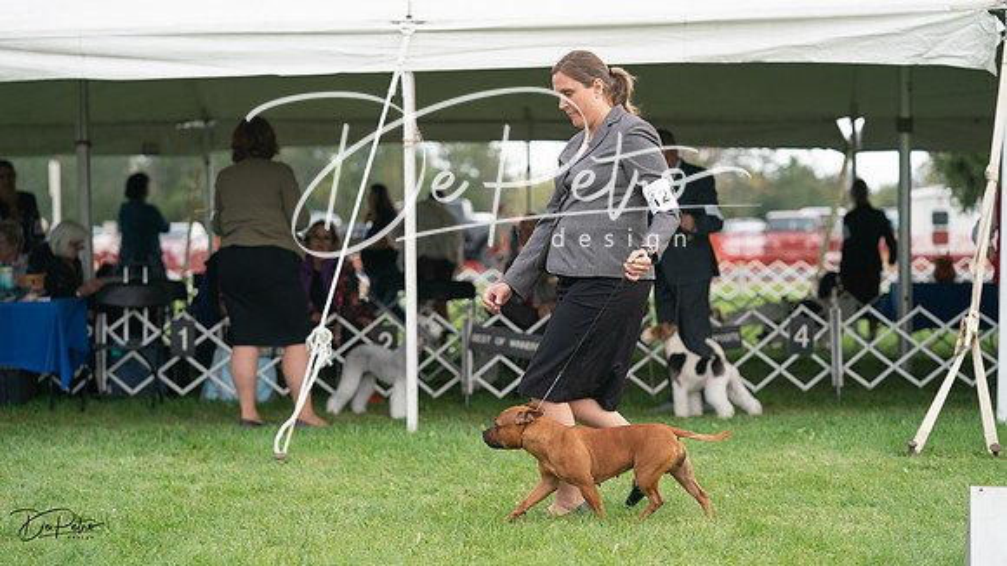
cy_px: 283
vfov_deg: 12.0
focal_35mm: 101
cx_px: 504
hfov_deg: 21.2
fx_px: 2684
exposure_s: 1/1000
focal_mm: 96
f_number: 3.2
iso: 400
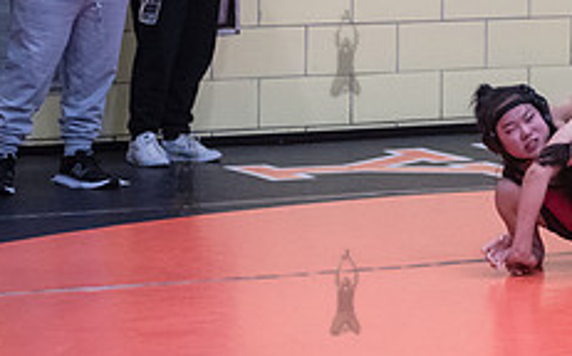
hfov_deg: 10.1
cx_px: 664
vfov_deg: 6.4
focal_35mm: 205
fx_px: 3193
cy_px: 172
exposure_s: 1/640
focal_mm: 80
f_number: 3.5
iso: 8000
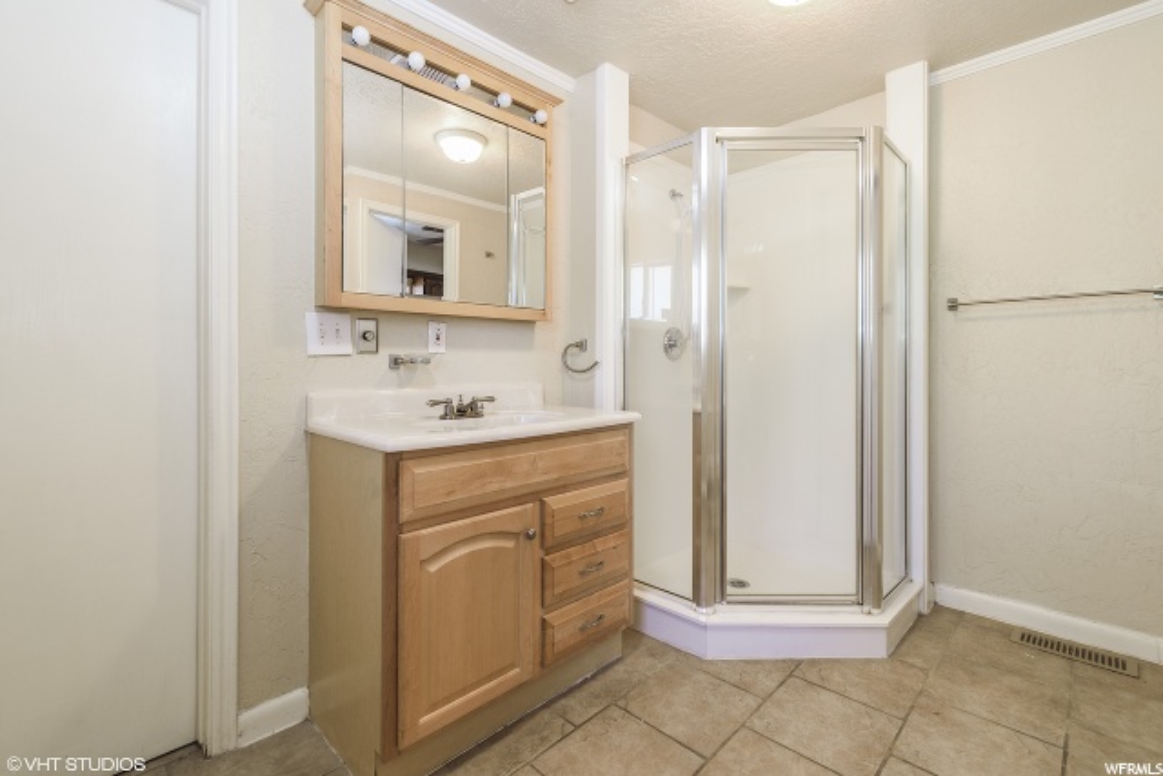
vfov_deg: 77.4
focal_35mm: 15
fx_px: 485
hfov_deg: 100.4
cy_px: 388
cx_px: 582
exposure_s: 1/5
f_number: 8
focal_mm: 10
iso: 200
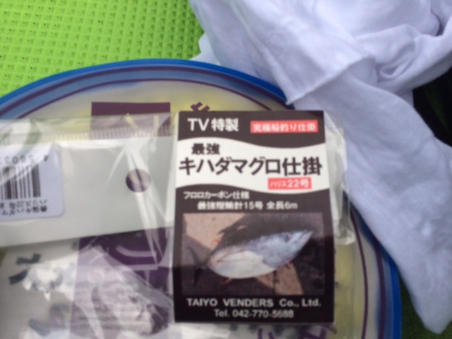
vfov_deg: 48.2
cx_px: 226
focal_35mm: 29
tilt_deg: -68.4
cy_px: 170
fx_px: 379
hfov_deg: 61.7
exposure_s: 1/120
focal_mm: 4.15
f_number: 2.2
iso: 50
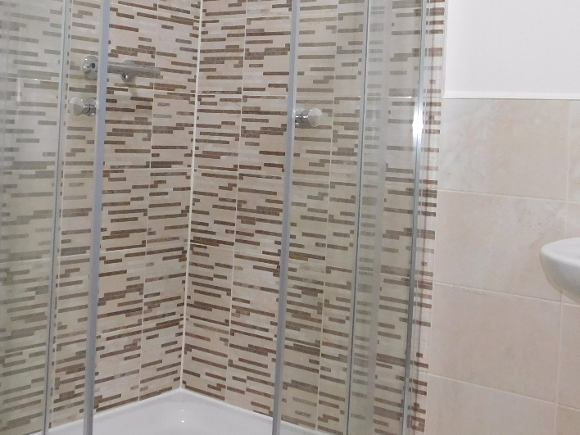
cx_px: 242
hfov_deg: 36.7
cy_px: 115
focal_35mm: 52
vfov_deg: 27.7
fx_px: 871
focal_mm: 4
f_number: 3
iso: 360
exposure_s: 1/30
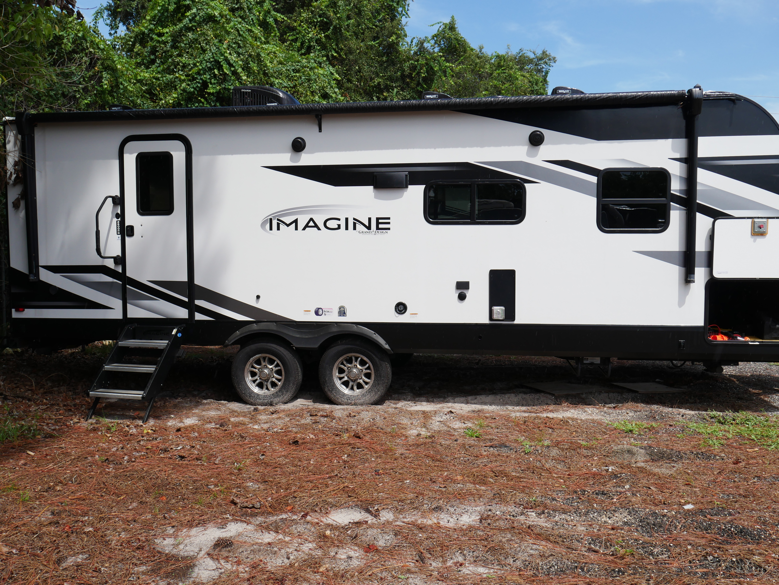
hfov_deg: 63.4
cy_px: 292
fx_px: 630
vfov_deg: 49.8
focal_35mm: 28
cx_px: 390
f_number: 7.1
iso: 200
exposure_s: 1/500
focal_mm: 14
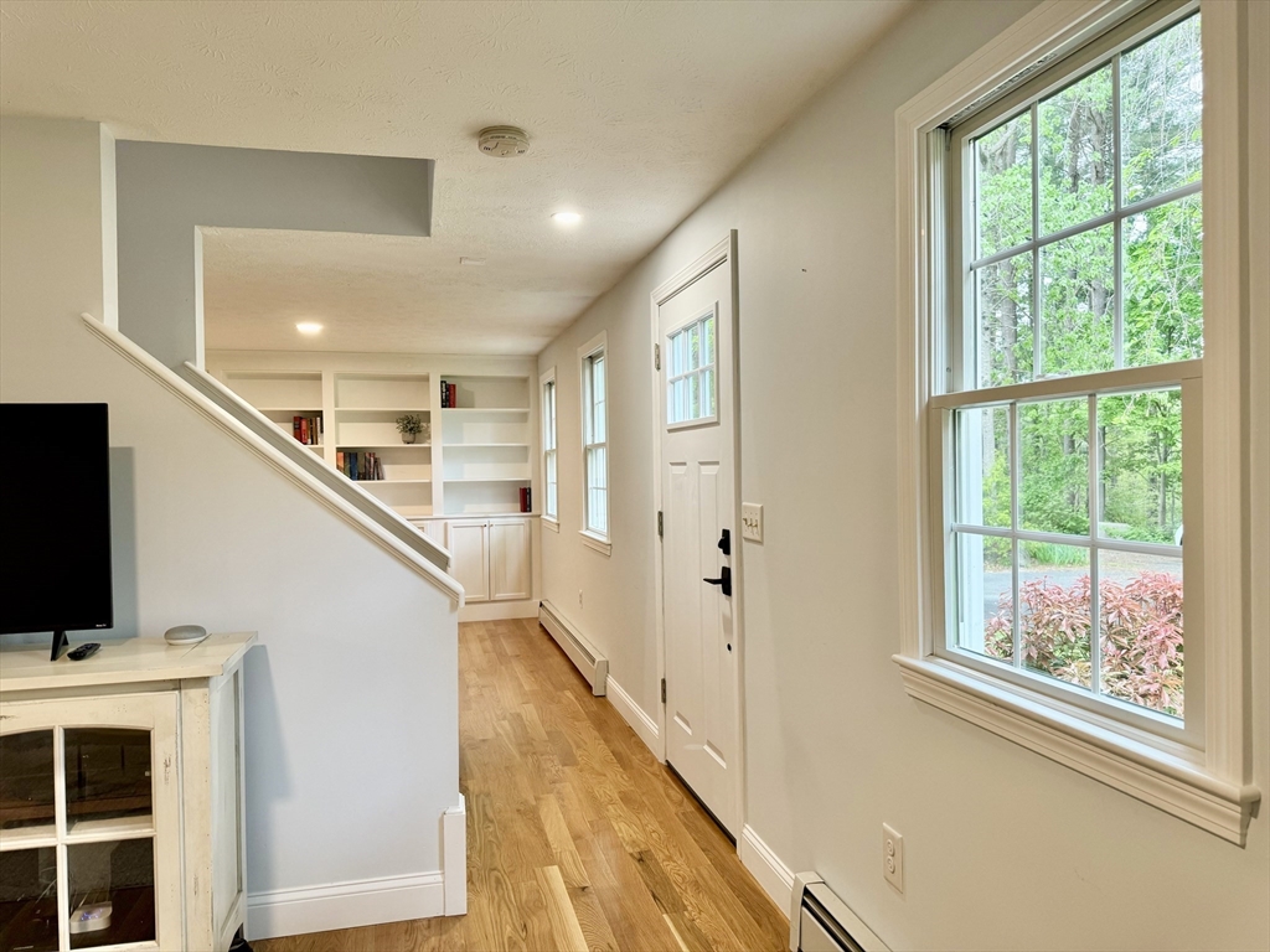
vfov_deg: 56.8
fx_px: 881
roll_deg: +0.6
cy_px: 476
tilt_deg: -1.4
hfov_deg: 71.6
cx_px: 635
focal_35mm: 24
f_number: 1.78
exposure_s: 1/60
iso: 100
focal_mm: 6.76
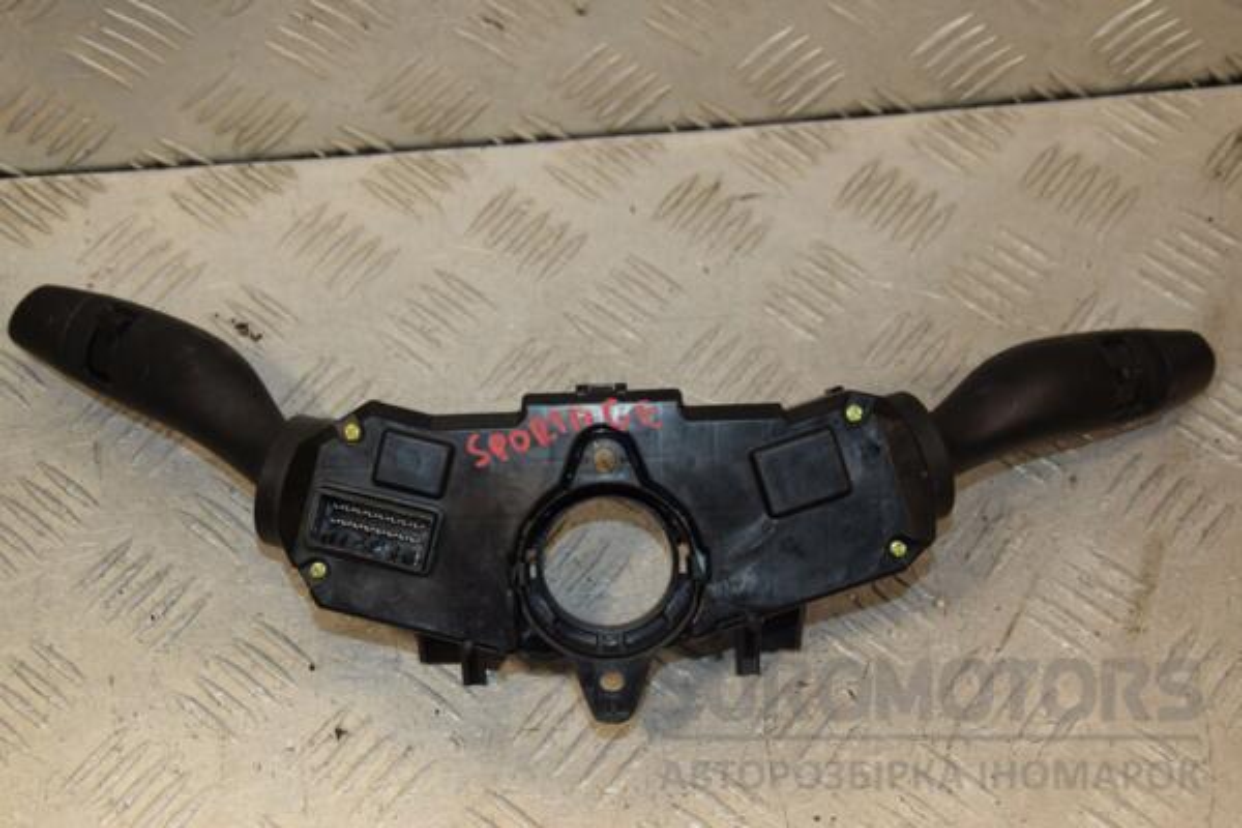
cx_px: 621
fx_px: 2070
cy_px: 414
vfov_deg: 22.6
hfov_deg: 33.4
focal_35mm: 60
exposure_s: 1/200
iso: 800
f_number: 6.3
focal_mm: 40
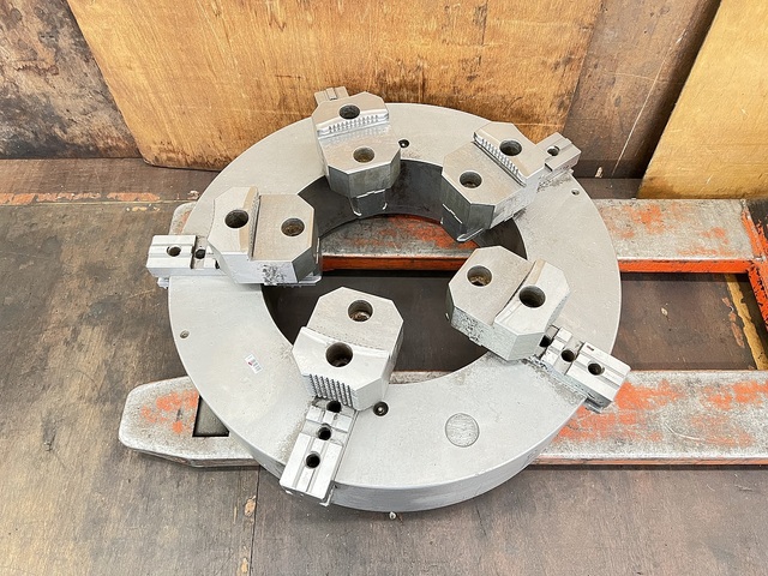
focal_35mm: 26
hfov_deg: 67.3
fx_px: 577
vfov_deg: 53.1
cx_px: 384
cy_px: 288
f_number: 1.5
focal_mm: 5.7
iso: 500
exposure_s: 1/60
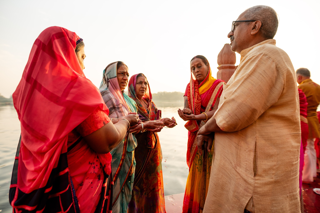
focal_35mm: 20
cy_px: 106
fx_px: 178
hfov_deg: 84.0
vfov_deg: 62.0
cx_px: 160
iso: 400
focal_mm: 20
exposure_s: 1/2500
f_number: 2.8
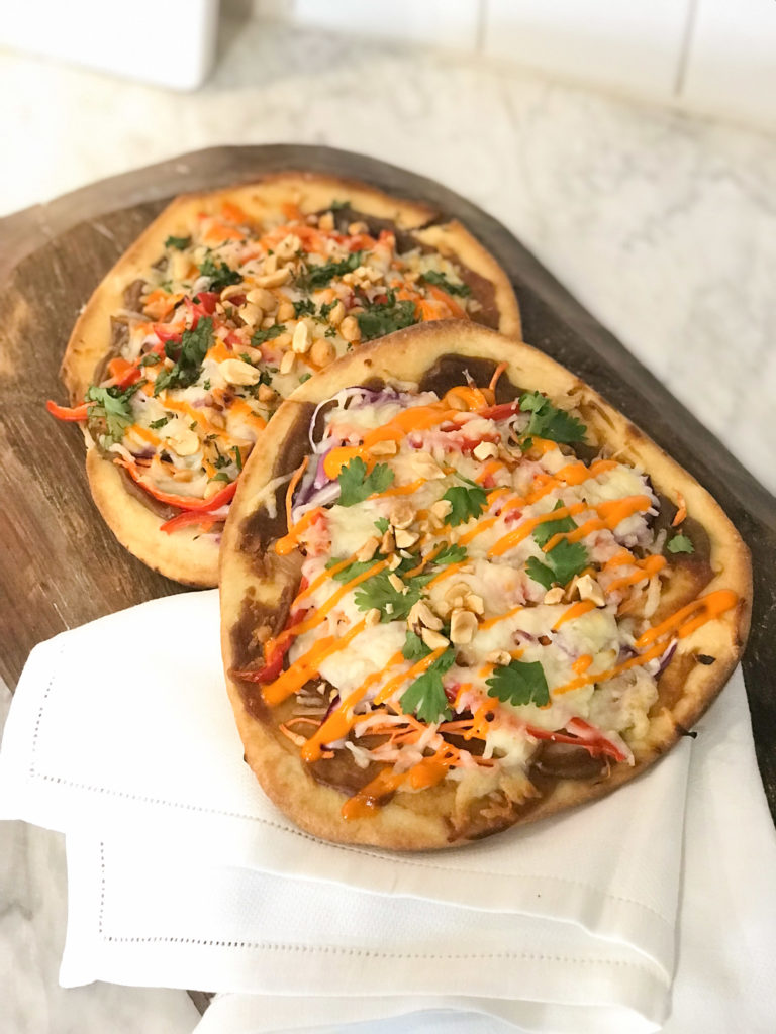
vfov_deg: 33.8
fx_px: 1704
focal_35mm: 57
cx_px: 388
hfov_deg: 25.7
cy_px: 517
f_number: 2.8
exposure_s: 1/60
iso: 640
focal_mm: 6.6
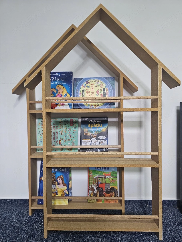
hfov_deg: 58.9
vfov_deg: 73.9
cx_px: 91
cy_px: 121
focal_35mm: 23
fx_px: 161
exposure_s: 1/60.2
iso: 640
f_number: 1.7
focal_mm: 6.3
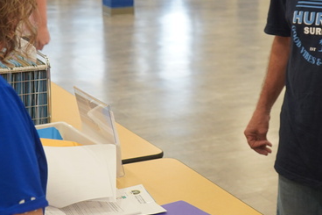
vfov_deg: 15.3
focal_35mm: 89
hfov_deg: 22.8
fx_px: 796
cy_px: 50
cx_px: 198
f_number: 4
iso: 1250
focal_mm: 32
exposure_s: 1/160
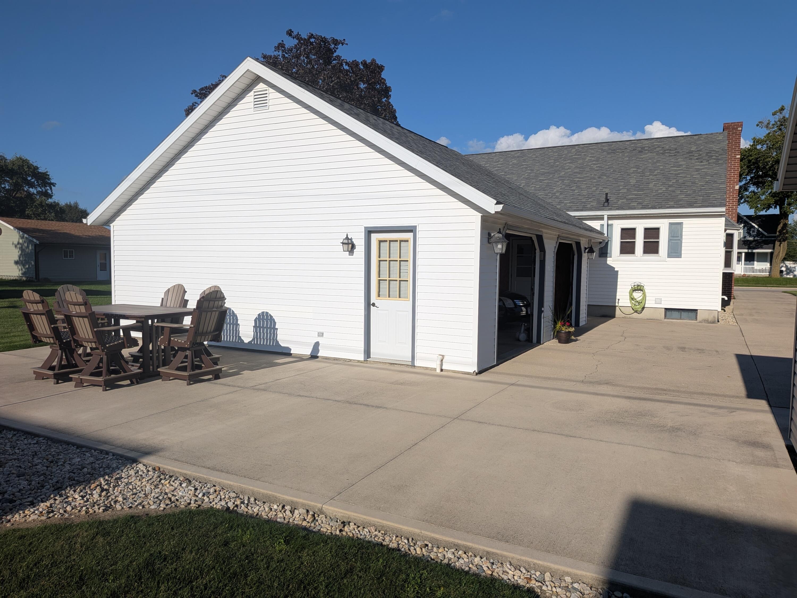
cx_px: 398
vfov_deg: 56.8
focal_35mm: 24
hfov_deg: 71.6
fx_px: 553
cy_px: 299
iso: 39
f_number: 1.7
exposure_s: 1/3906
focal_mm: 4.53
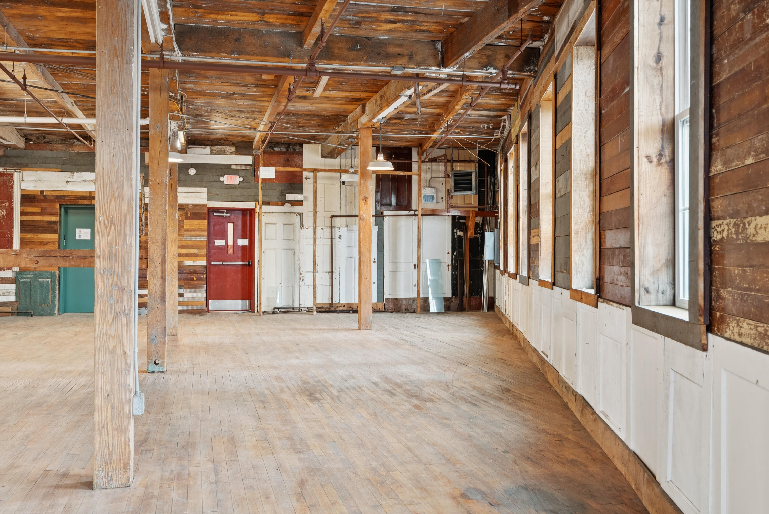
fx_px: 748
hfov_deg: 54.4
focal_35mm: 35
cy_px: 257
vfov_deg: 37.9
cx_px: 384
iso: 320
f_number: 7.1
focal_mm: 35
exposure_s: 1/4
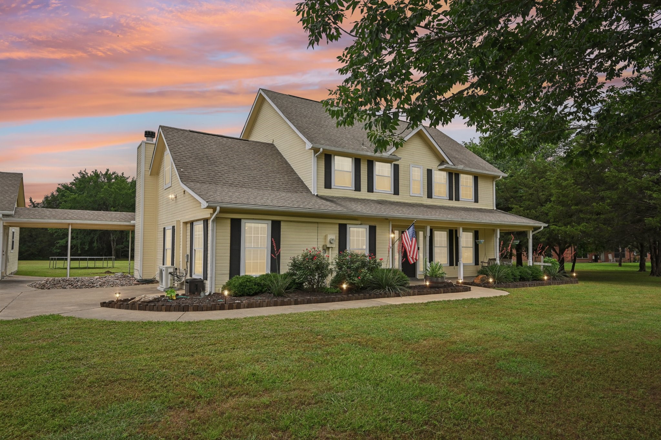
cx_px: 330
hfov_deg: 76.1
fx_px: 422
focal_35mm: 23
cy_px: 220
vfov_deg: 55.1
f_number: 8
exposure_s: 1/1000
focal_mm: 23
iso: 400
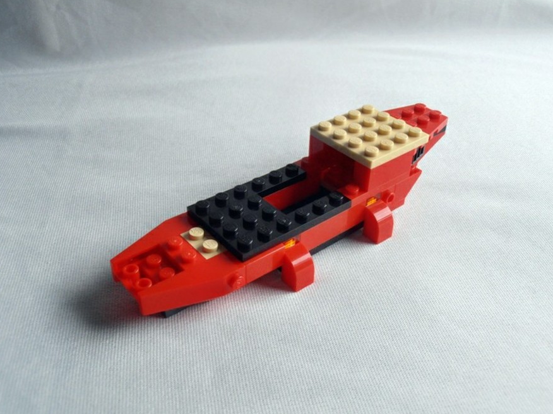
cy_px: 210
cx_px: 278
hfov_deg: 49.0
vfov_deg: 37.7
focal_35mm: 38
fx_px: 607
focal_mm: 6.61
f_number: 3.9
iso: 80
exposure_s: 1/125
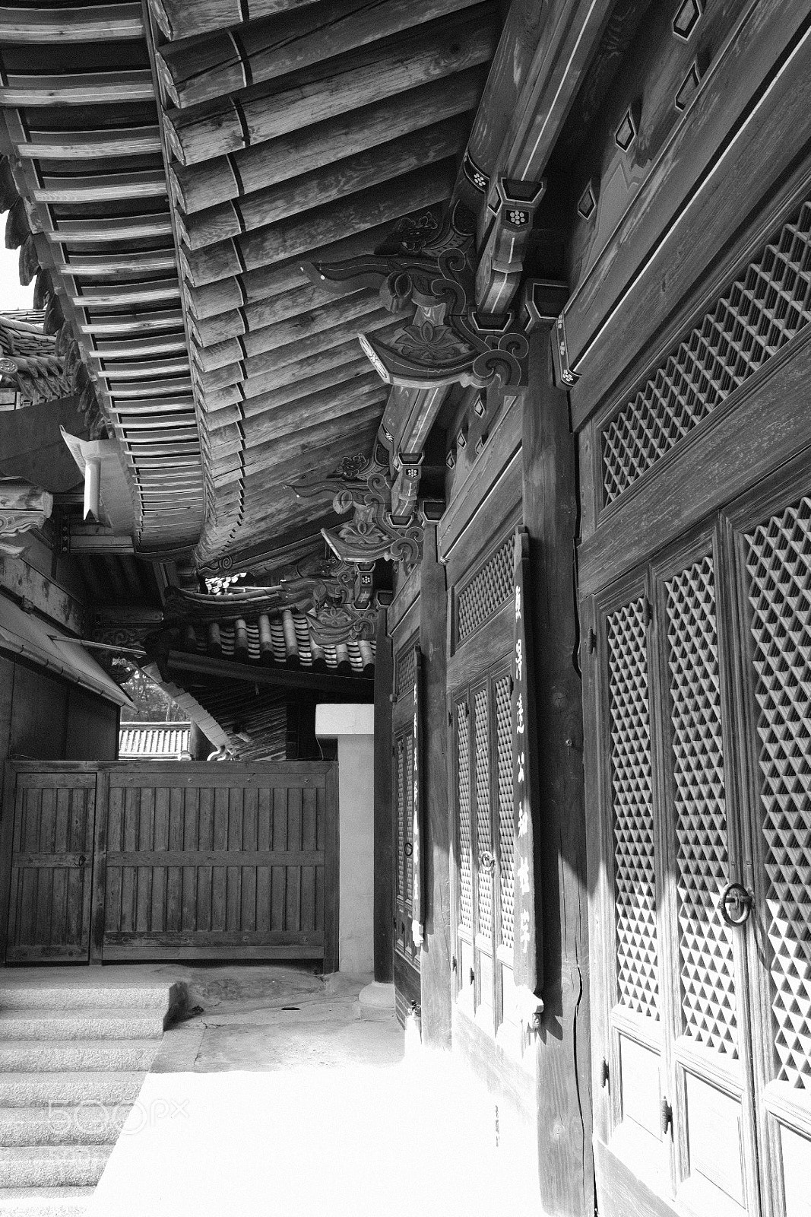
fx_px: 1182
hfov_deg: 37.9
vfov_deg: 54.4
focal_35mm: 35
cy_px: 608
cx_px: 406
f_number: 7.1
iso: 100
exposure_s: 1/50
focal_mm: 23
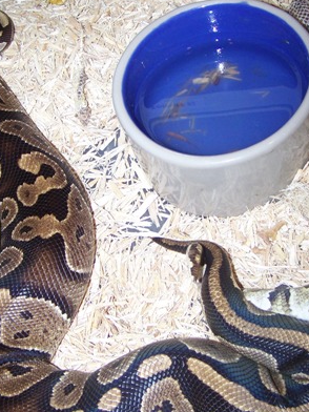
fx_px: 738
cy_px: 186
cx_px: 154
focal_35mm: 62
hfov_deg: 23.7
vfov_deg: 31.2
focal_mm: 6.3
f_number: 2.8
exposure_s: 1/60
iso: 80
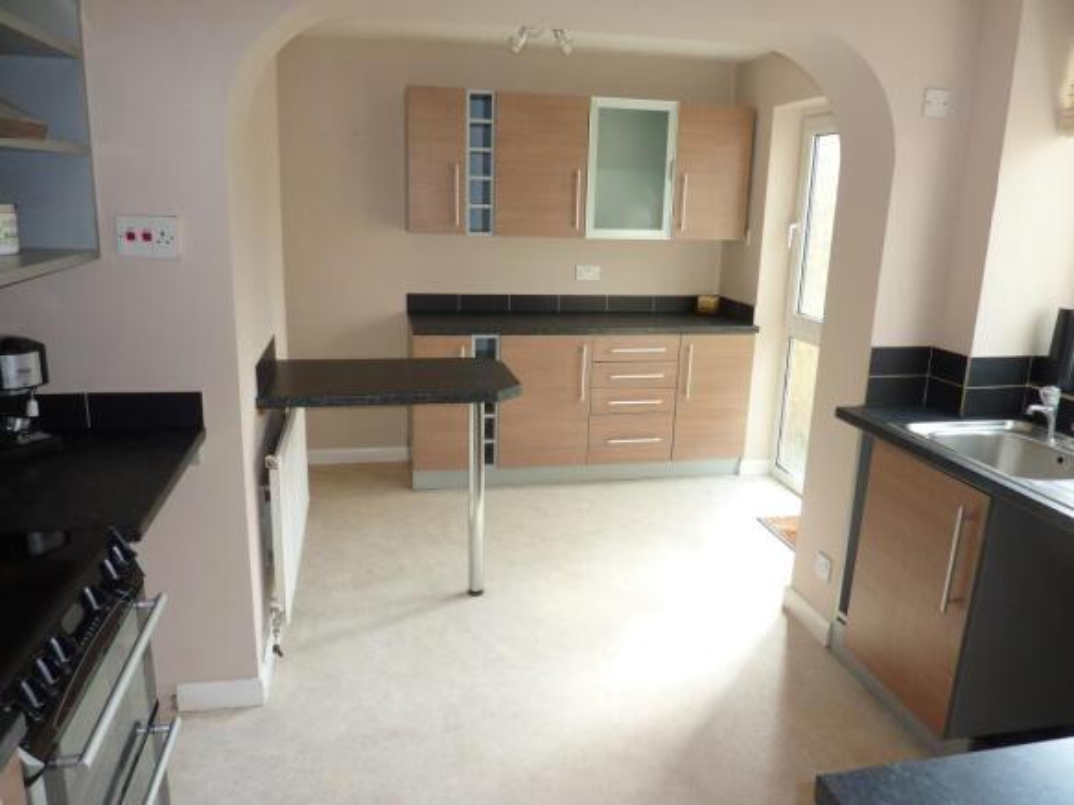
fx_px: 775
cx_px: 537
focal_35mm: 25
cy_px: 402
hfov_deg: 69.4
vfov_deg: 54.9
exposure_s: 1/50
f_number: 3.3
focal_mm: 4.1
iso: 100
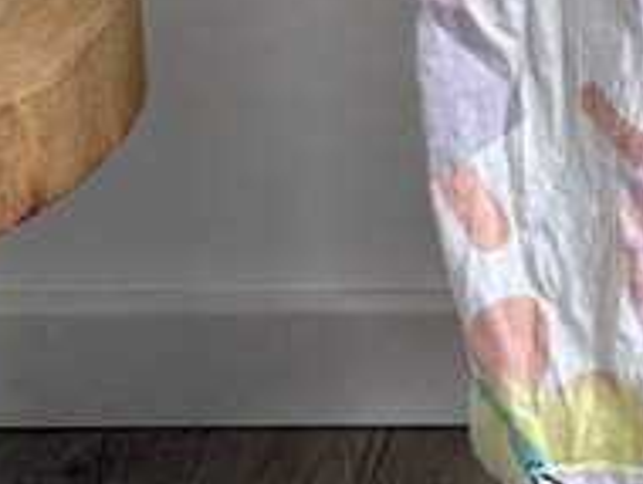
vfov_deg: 11.8
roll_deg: -0.5
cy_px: -469
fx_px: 2102
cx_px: 961
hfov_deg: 16.0
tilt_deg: -11.1
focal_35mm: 113
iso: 64
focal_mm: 5.96
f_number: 1.6
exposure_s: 1/121
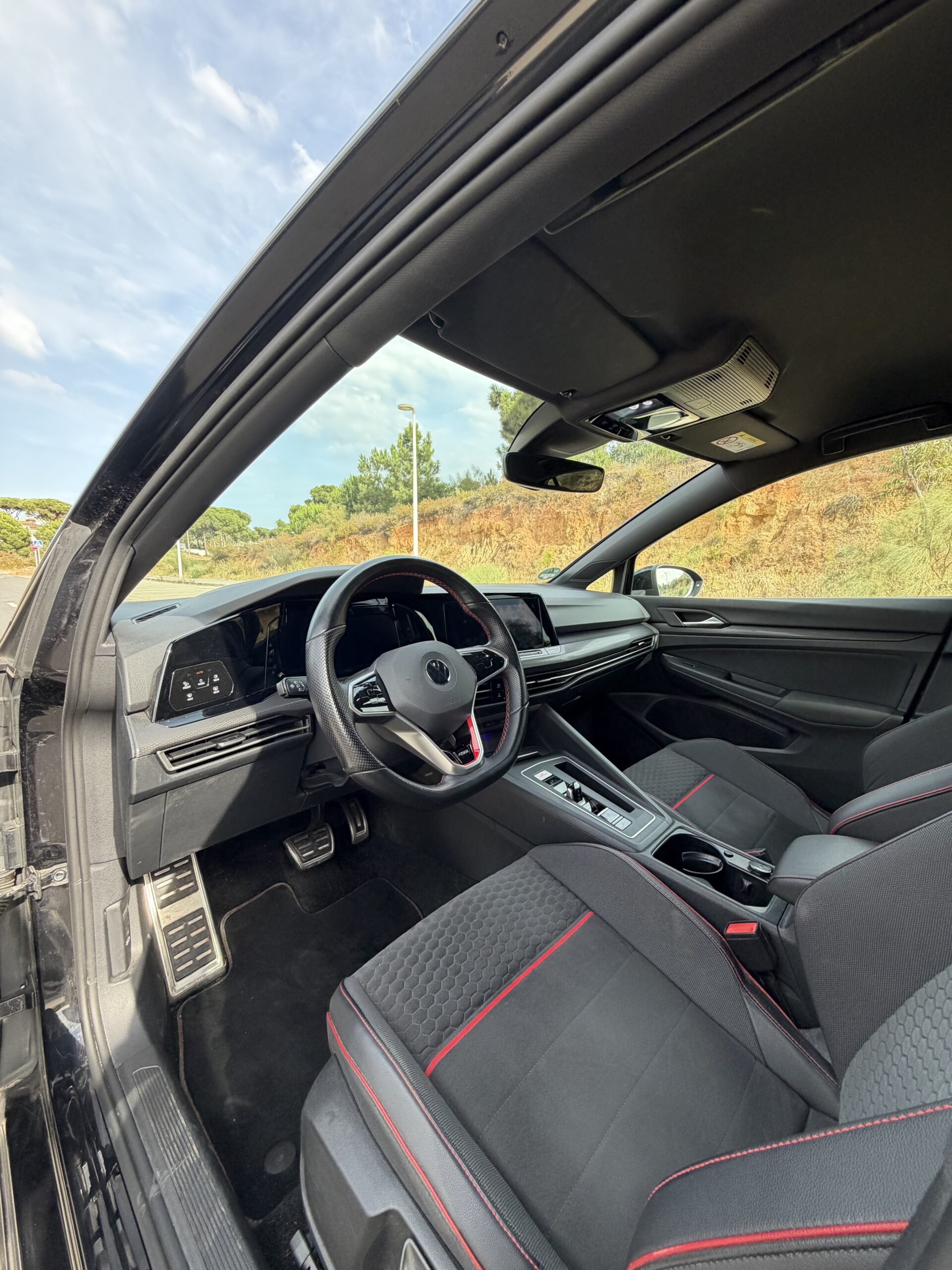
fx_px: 513
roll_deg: -1.2
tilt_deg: -10.3
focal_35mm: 14
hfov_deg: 85.7
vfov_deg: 102.1
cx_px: 476
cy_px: 635
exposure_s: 1/219
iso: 64
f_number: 2.2
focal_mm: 2.22
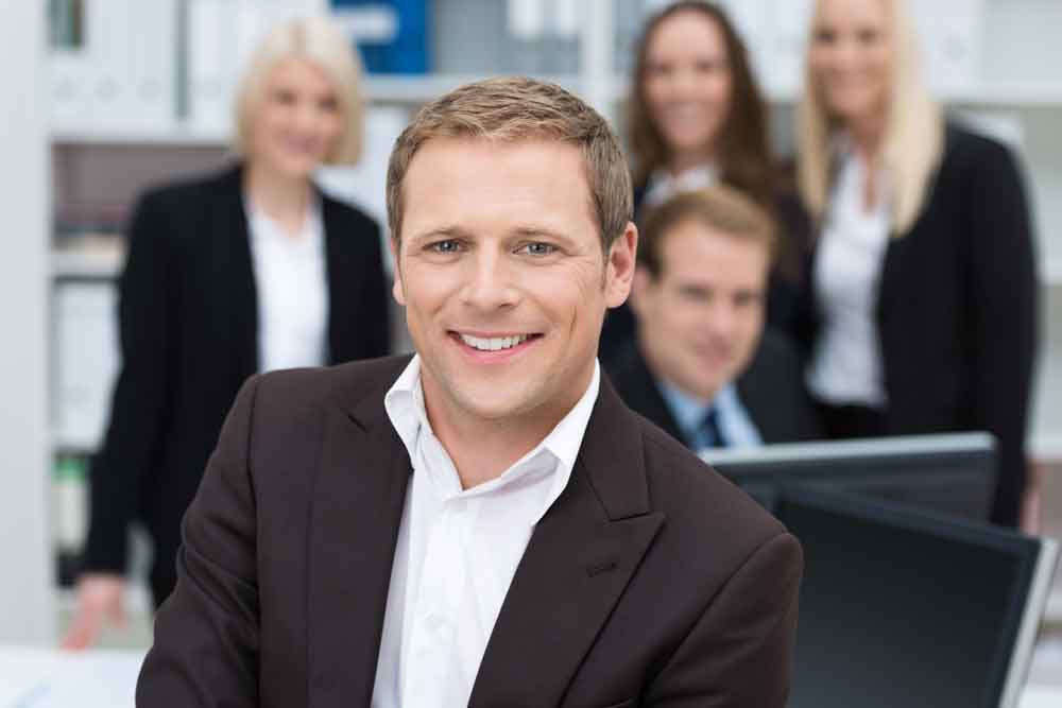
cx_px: 531
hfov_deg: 22.6
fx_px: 2655
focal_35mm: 90
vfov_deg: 15.2
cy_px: 354
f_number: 3.5
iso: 125
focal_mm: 90
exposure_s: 1/200
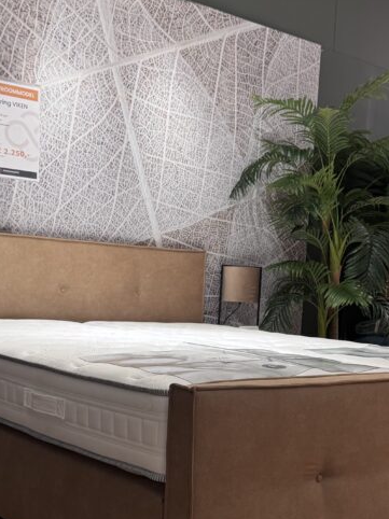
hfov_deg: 28.5
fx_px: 765
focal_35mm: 51
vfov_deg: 37.0
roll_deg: -2.6
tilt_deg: -5.4
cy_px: 359
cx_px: 219
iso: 250
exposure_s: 1/50
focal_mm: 6.76
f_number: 1.78
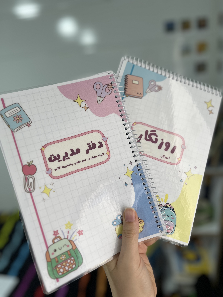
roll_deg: +7.3
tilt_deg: -17.9
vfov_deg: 67.3
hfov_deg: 53.1
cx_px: 112
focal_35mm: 26
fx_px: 223
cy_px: 148
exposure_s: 1/100
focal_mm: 5.1
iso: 40
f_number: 1.6
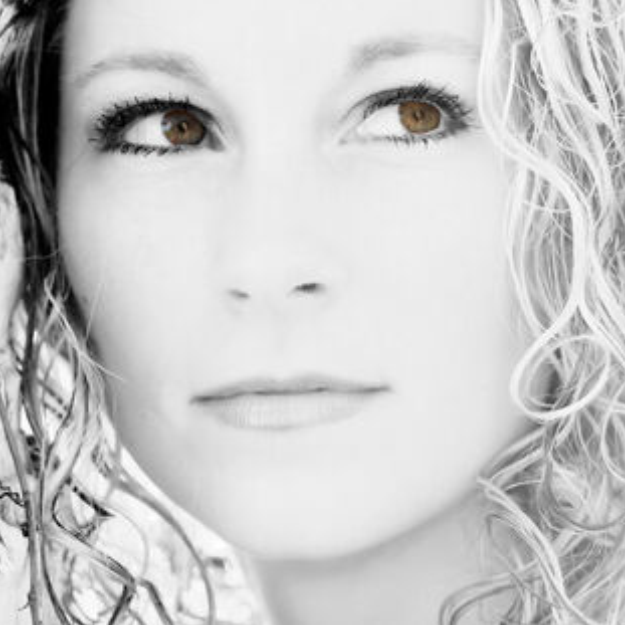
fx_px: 2178
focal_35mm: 107
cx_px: 309
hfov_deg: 16.3
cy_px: 310
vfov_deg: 16.3
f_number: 5.6
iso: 400
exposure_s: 1/160
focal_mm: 55
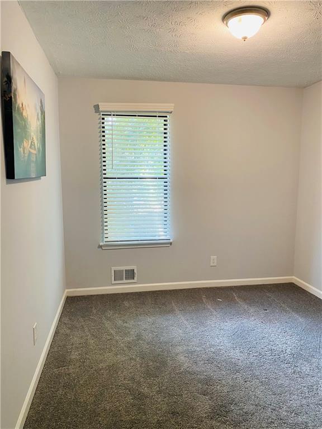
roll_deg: +0.2
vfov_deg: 67.3
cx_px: 161
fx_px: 322
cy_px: 214
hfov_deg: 53.1
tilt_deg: -5.9
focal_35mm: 26
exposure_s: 1/60
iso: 125
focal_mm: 4.25
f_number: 1.8
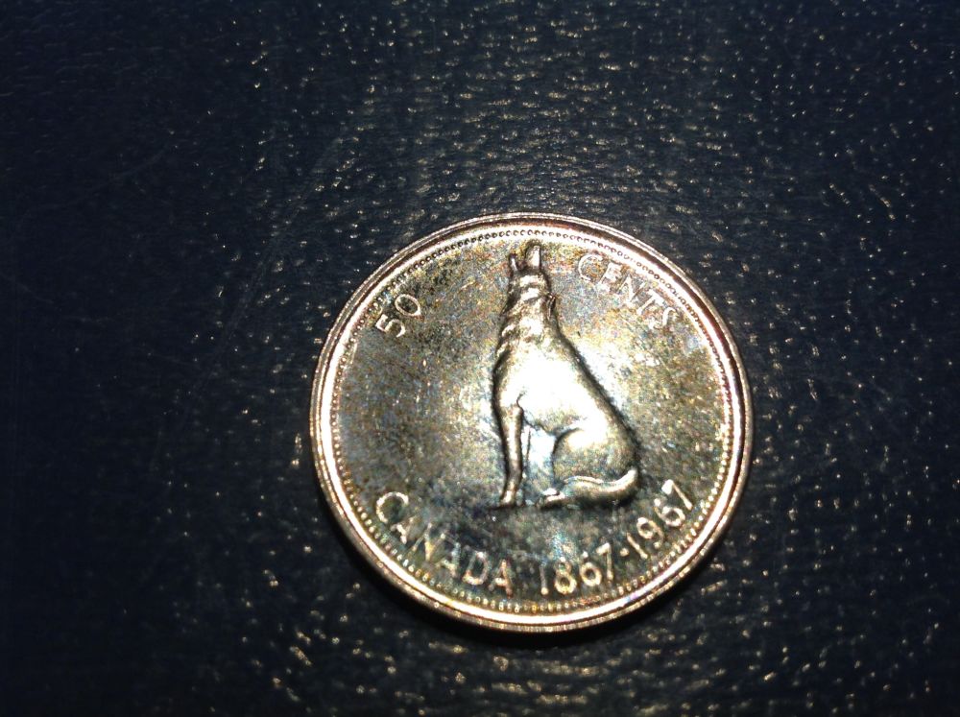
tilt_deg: -68.8
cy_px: 358
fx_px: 969
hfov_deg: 52.7
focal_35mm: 35
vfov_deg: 40.6
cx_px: 480
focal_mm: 4.28
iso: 64
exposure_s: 1/120
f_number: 2.4
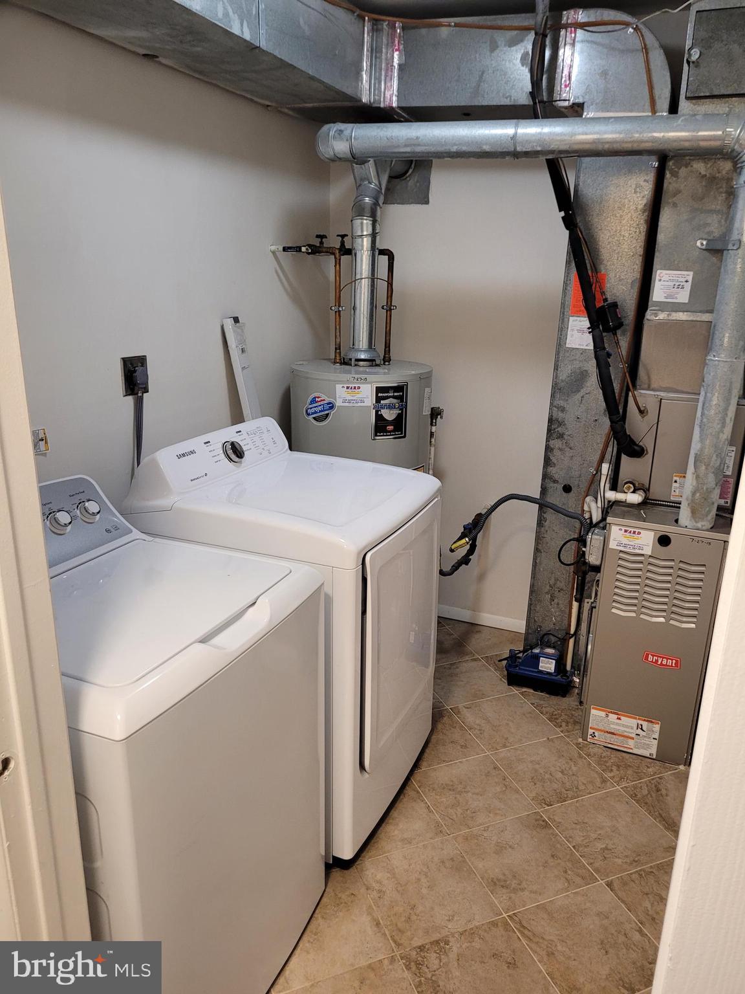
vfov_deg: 67.3
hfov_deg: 53.1
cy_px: 497
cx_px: 372
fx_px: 746
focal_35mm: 26
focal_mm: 5.4
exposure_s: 1/59
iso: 160
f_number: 1.8
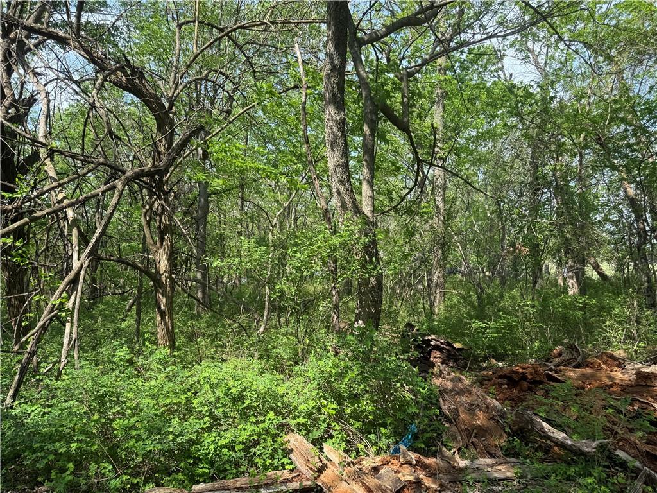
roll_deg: -1.6
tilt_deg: +1.8
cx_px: 328
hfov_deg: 71.6
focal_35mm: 24
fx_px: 456
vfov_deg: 56.8
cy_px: 246
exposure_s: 1/1314
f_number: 1.78
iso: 80
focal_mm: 6.76
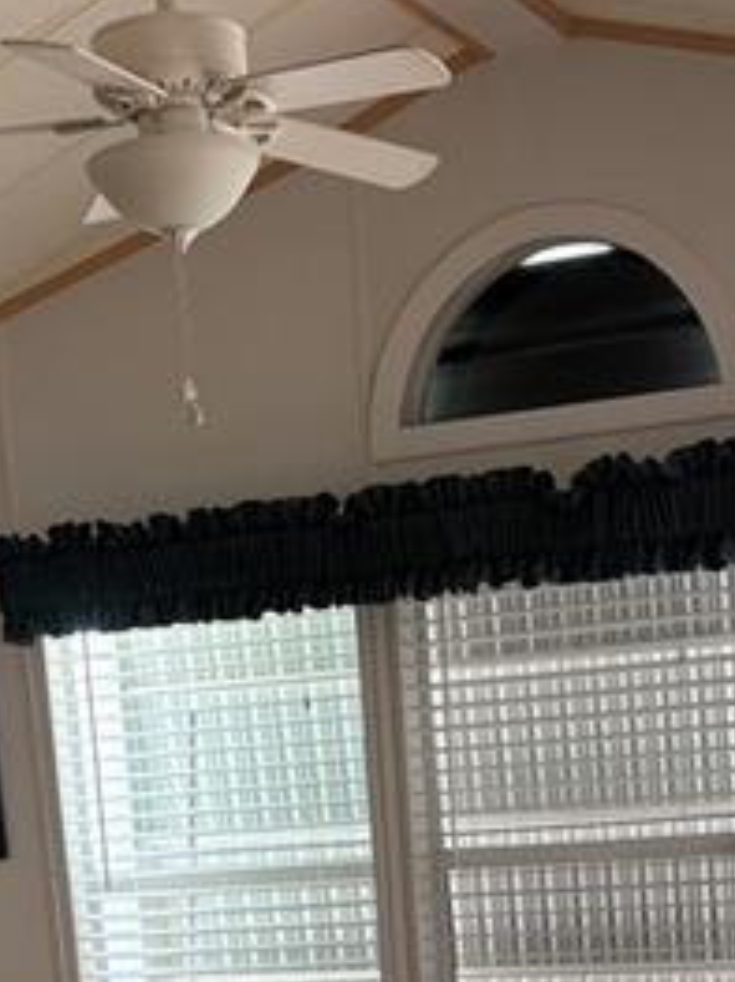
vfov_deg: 23.6
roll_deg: +4.2
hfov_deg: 19.4
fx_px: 2153
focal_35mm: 76
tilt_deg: -10.2
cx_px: 317
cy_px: 1150
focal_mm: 5.96
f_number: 1.6
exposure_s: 1/156
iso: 125
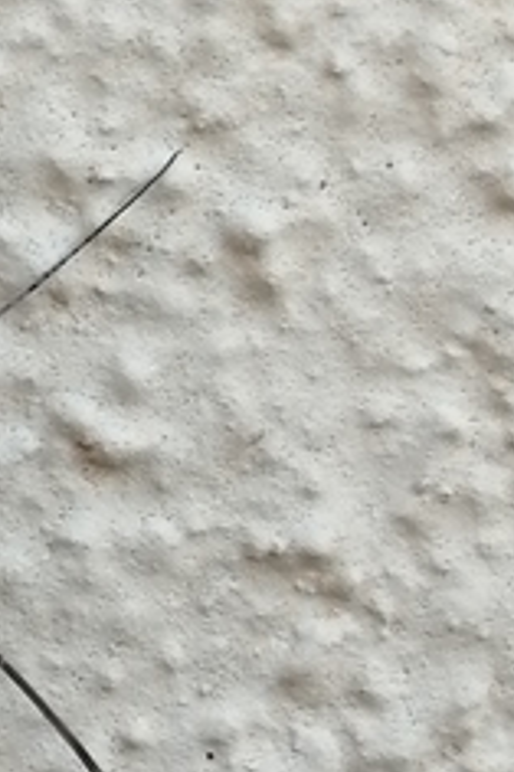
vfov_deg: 11.6
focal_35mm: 178
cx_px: -265
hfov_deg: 7.6
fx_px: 3817
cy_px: 425
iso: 64
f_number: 1.8
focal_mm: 3.46
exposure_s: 1/100
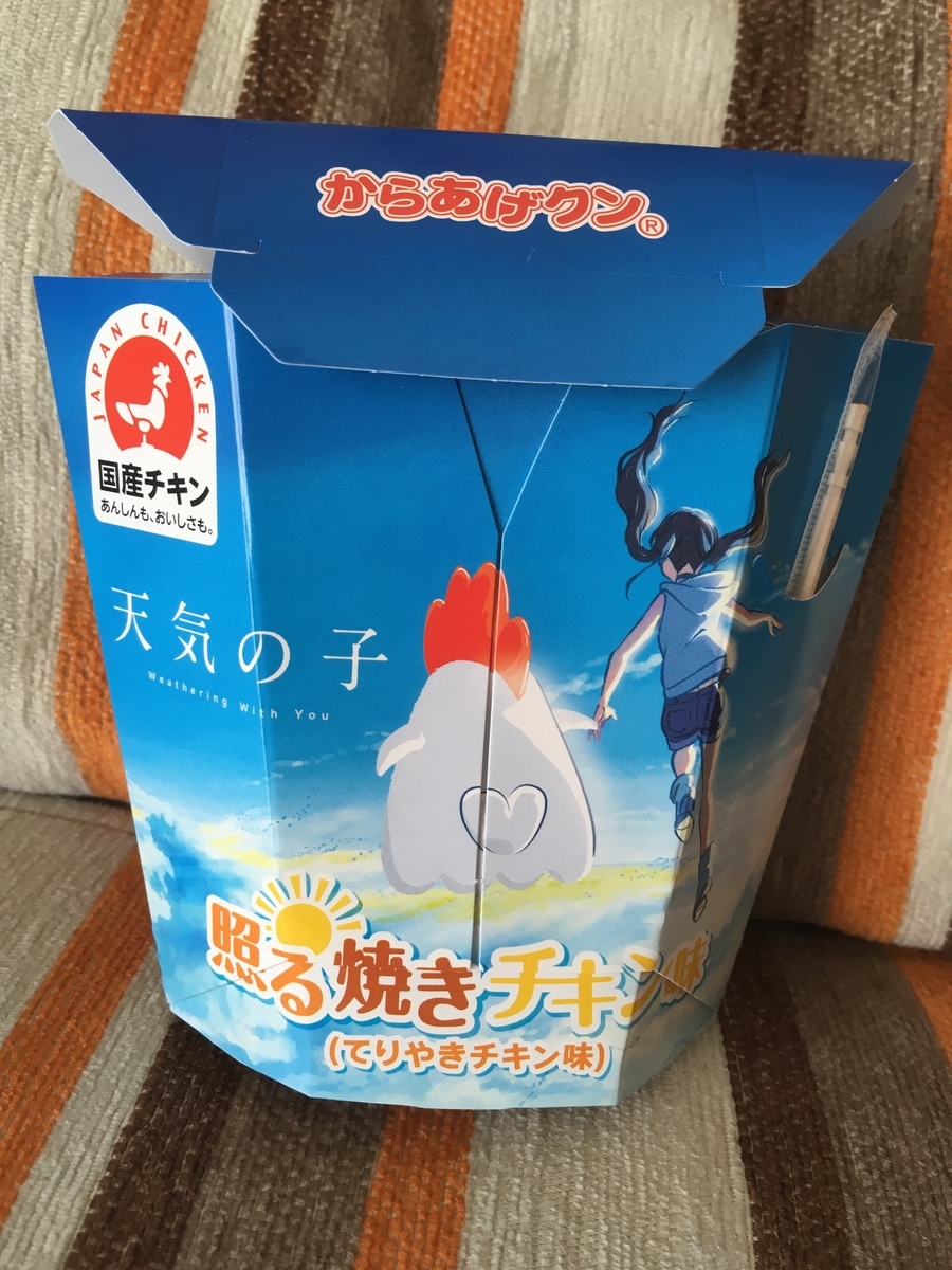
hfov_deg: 48.2
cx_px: 476
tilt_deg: -47.1
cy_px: 635
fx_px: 1063
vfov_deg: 61.7
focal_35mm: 29
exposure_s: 1/30
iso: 50
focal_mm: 4.15
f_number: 2.2
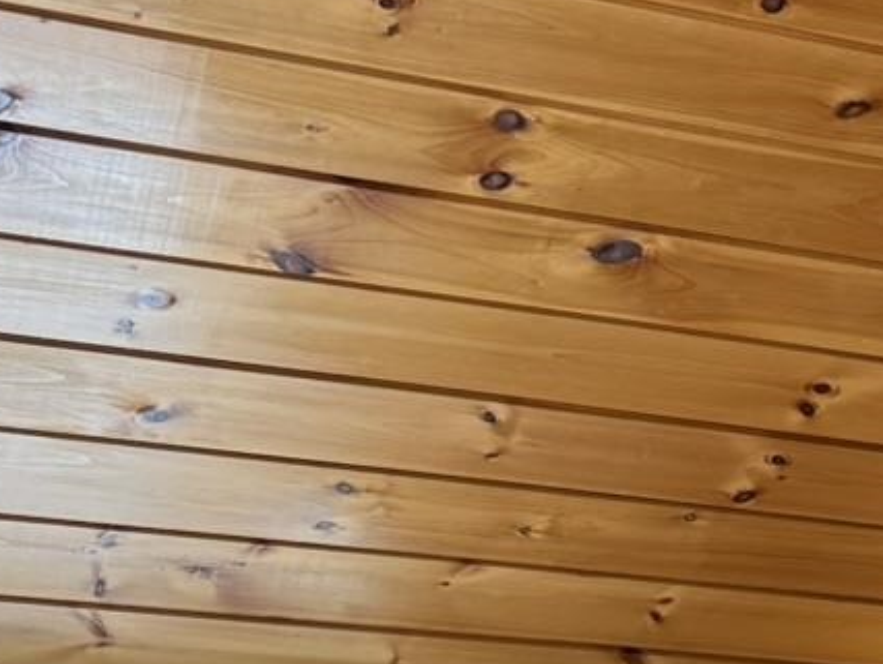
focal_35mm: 115
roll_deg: +2.0
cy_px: 1233
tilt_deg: +0.4
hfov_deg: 15.5
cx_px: 1392
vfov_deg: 11.8
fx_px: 2936
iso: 160
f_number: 1.78
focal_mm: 6.76
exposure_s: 1/153
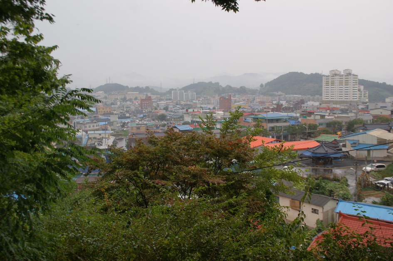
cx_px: 196
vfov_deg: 34.1
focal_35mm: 39
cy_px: 130
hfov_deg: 49.6
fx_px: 425
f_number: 5.6
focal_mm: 26
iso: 100
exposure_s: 1/80
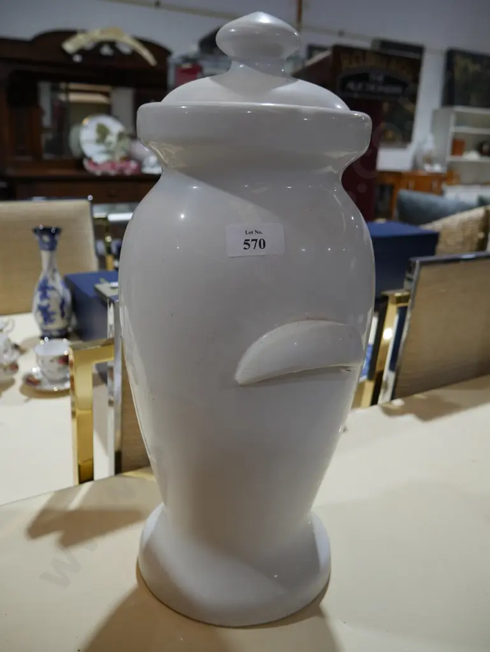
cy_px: 326
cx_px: 245
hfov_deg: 46.8
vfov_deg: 59.9
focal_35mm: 30
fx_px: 566
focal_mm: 15
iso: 200
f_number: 3.6
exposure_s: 1/80
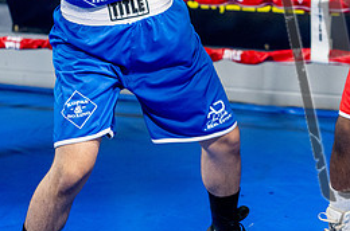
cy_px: 38
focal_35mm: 136
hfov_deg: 14.8
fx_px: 1319
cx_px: 363
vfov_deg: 10.0
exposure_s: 1/800
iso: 4000
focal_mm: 50
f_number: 2
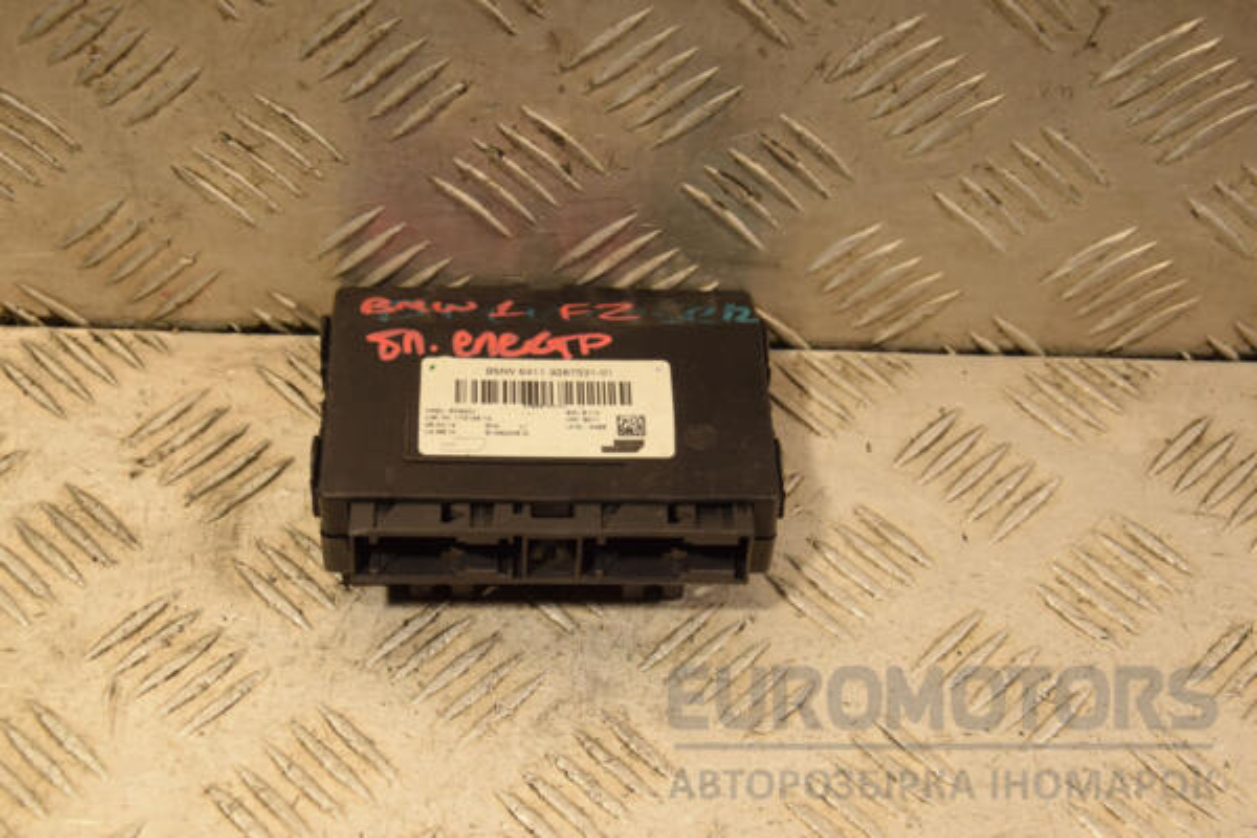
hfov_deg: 27.0
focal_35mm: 75
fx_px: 2619
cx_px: 628
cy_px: 419
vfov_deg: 18.2
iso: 800
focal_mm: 50
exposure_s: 1/200
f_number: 7.1
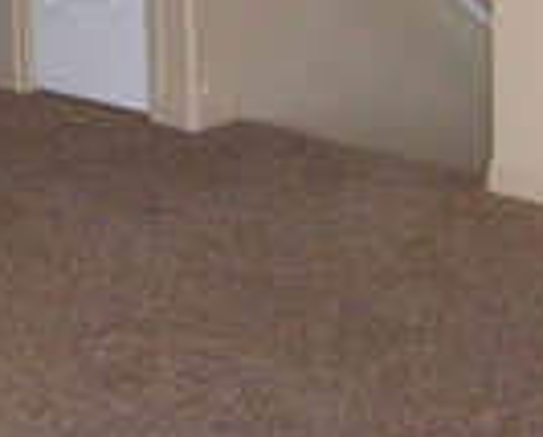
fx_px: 2641
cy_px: -265
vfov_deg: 9.2
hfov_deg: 11.7
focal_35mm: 164
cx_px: 110
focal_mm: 5.8
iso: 160
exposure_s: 1/45
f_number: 2.8
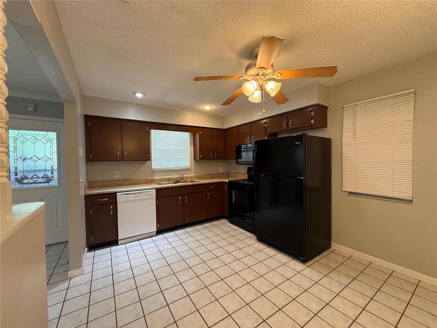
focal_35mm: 14
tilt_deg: -0.9
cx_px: 218
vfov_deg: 85.7
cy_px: 164
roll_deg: +0.7
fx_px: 177
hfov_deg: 102.1
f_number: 2.2
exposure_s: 1/60
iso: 200
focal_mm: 2.22
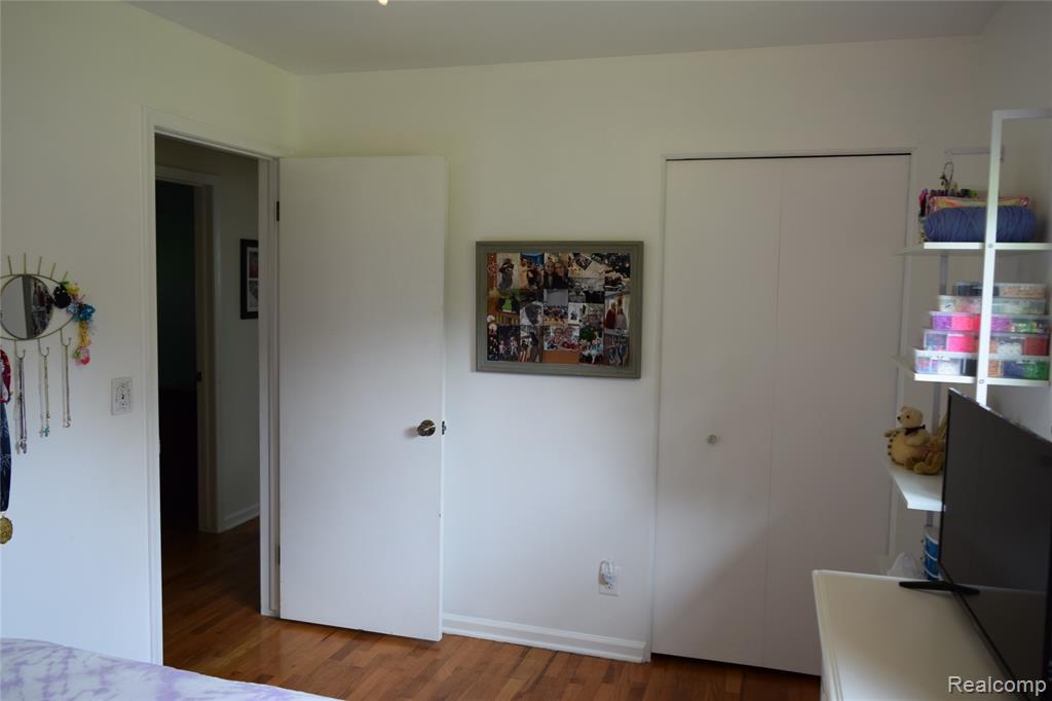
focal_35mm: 27
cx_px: 526
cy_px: 350
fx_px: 789
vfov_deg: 47.9
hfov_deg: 67.4
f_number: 5
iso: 400
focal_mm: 18
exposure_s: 1/100
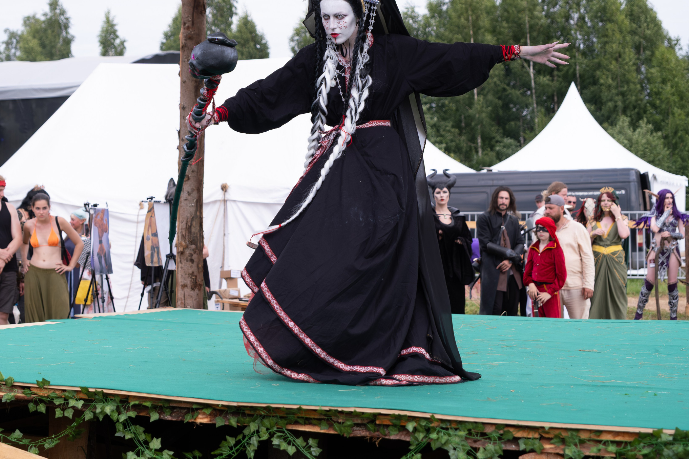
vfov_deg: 18.6
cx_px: 297
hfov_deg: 27.7
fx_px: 1397
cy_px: 175
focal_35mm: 73
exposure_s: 1/1600
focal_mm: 38.8
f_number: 3.2
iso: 320
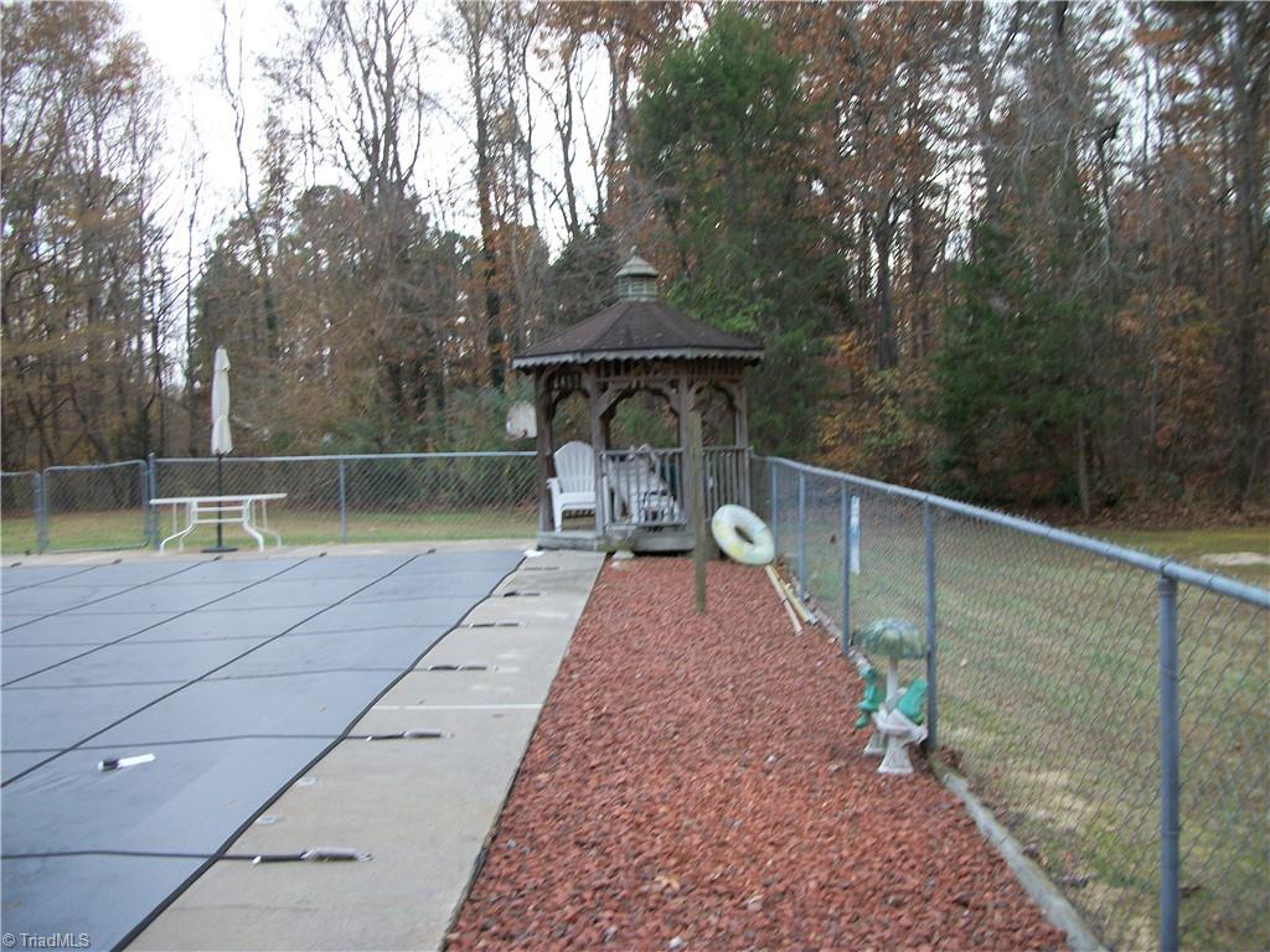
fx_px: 1174
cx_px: 635
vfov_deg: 44.2
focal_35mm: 32
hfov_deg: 56.8
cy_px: 476
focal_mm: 5.7
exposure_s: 1/80
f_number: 2.9
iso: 80
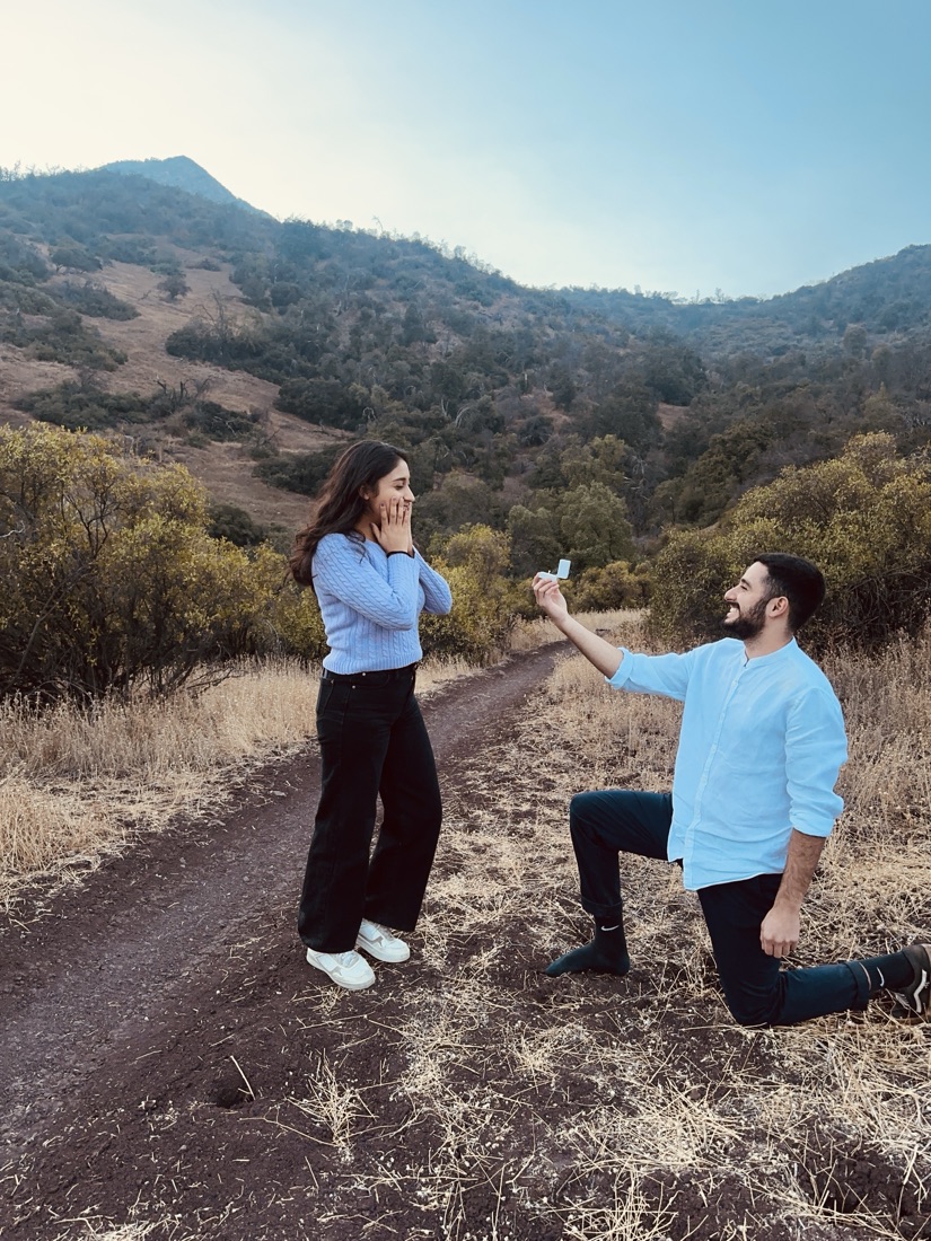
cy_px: 620
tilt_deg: -5.0
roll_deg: -5.1
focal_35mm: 24
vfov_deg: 71.6
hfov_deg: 56.8
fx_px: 861
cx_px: 466
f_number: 1.78
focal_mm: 6.86
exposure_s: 1/60
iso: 250
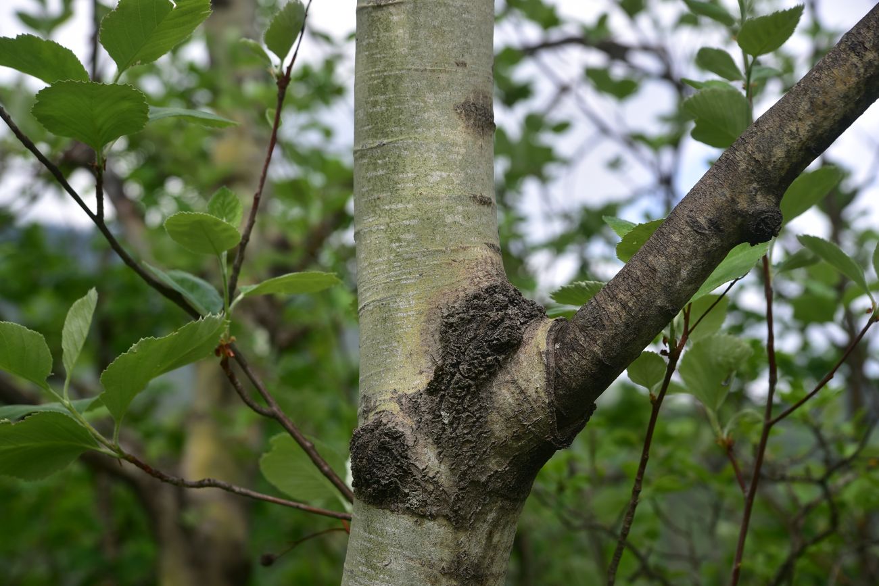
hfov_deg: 39.6
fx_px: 1221
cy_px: 293
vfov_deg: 27.0
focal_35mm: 50
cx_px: 440
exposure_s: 1/250
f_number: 7.1
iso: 125
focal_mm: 50
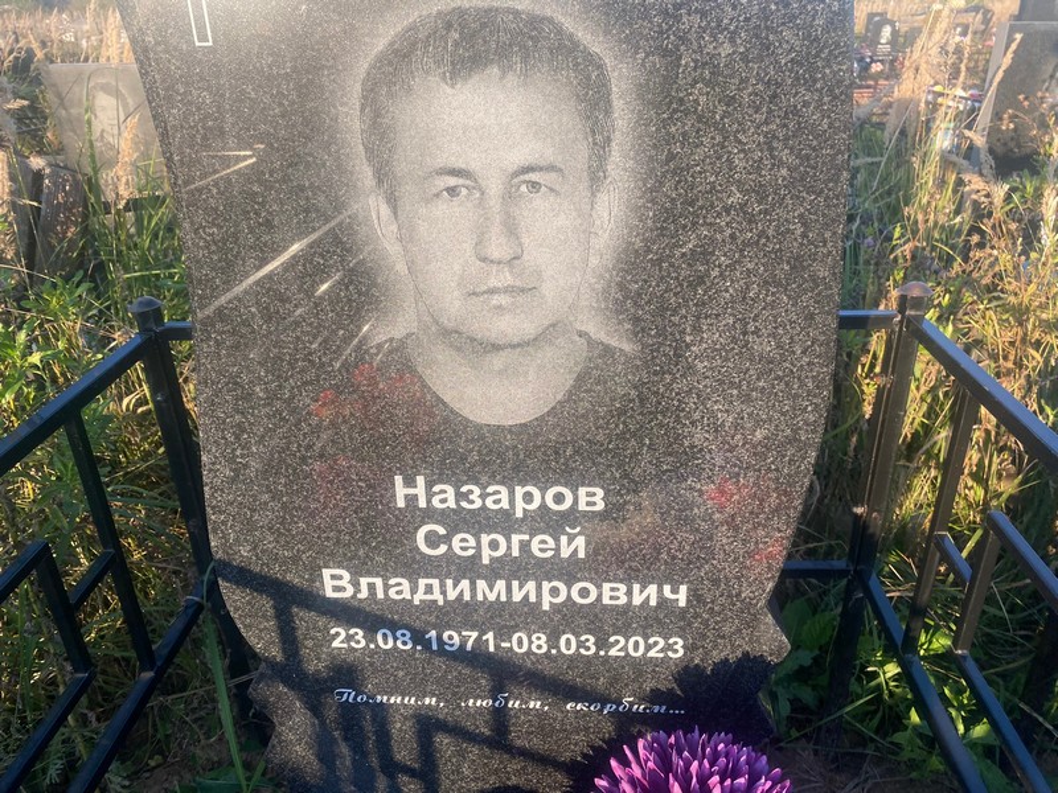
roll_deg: +2.2
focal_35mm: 26
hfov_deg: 67.3
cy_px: 396
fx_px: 795
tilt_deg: -27.7
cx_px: 529
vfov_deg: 53.1
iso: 32
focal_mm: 4.25
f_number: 1.8
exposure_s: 1/1135
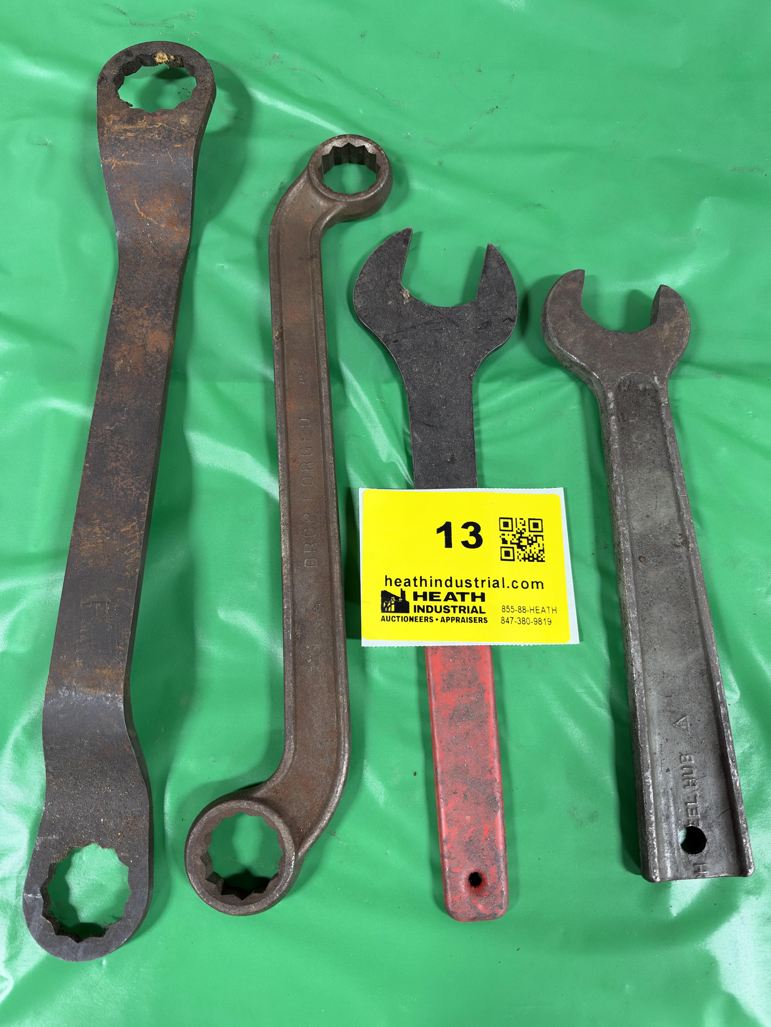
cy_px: 514
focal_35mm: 24
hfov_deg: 56.8
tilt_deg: -79.0
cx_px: 386
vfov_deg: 71.6
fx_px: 713
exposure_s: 1/120
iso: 400
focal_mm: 6.93
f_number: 1.8
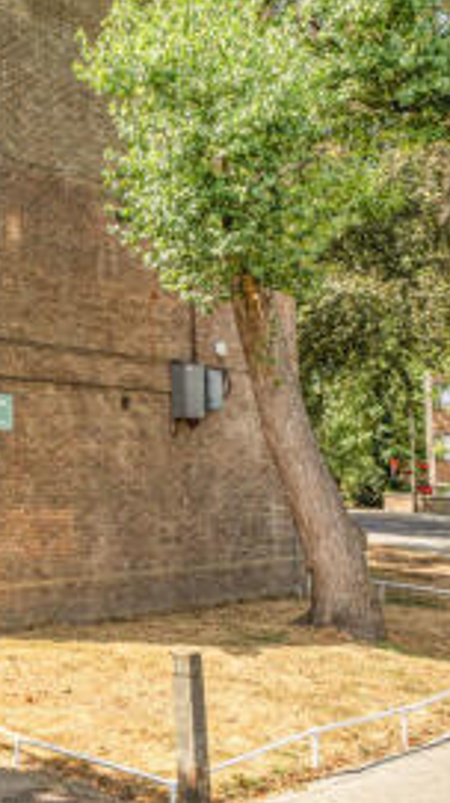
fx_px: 978
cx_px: -189
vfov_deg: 44.5
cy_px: 342
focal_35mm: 46
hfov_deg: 22.2
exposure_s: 1/320
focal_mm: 17
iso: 400
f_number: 8
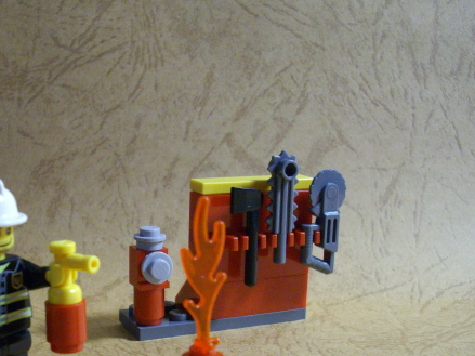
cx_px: 156
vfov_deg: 26.8
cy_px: 254
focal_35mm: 54
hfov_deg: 35.2
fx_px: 741
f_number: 2.8
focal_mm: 6.2
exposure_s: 1/50
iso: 321
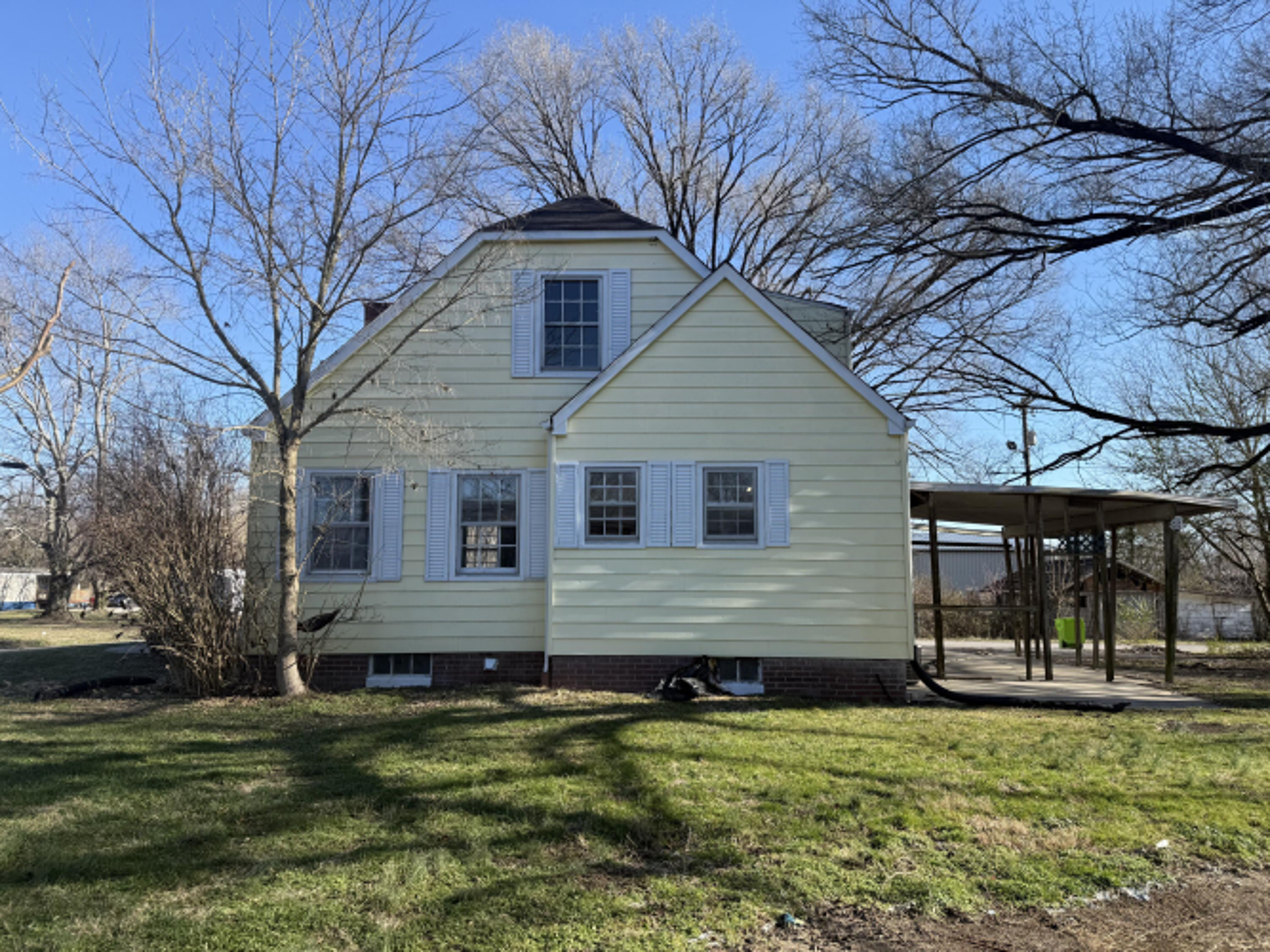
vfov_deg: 56.8
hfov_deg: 71.6
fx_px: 880
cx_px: 635
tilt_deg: +6.8
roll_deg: +0.2
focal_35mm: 24
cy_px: 476
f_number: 1.78
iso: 80
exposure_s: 1/2232
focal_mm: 6.76
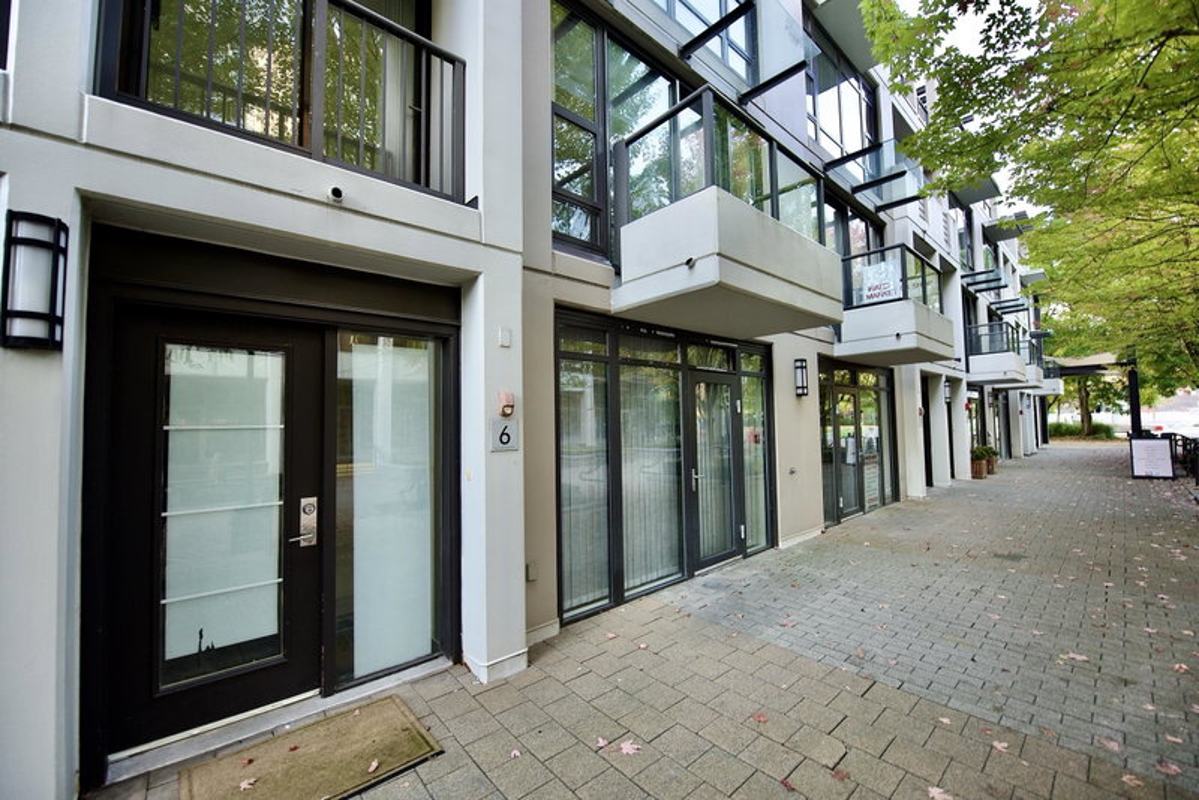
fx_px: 466
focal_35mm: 14
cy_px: 400
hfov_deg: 104.2
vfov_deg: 81.3
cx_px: 600
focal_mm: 14
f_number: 2.8
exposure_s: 1/25
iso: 100
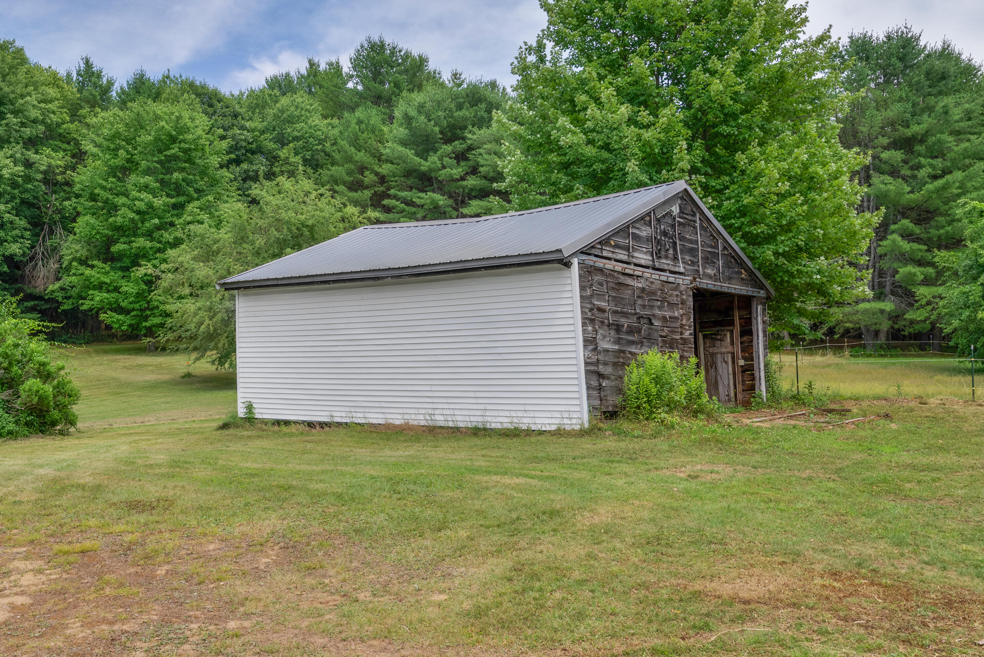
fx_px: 916
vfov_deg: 39.5
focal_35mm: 34
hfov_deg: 56.5
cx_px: 492
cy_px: 328
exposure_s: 1/1000
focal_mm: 33.5
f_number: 8
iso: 320
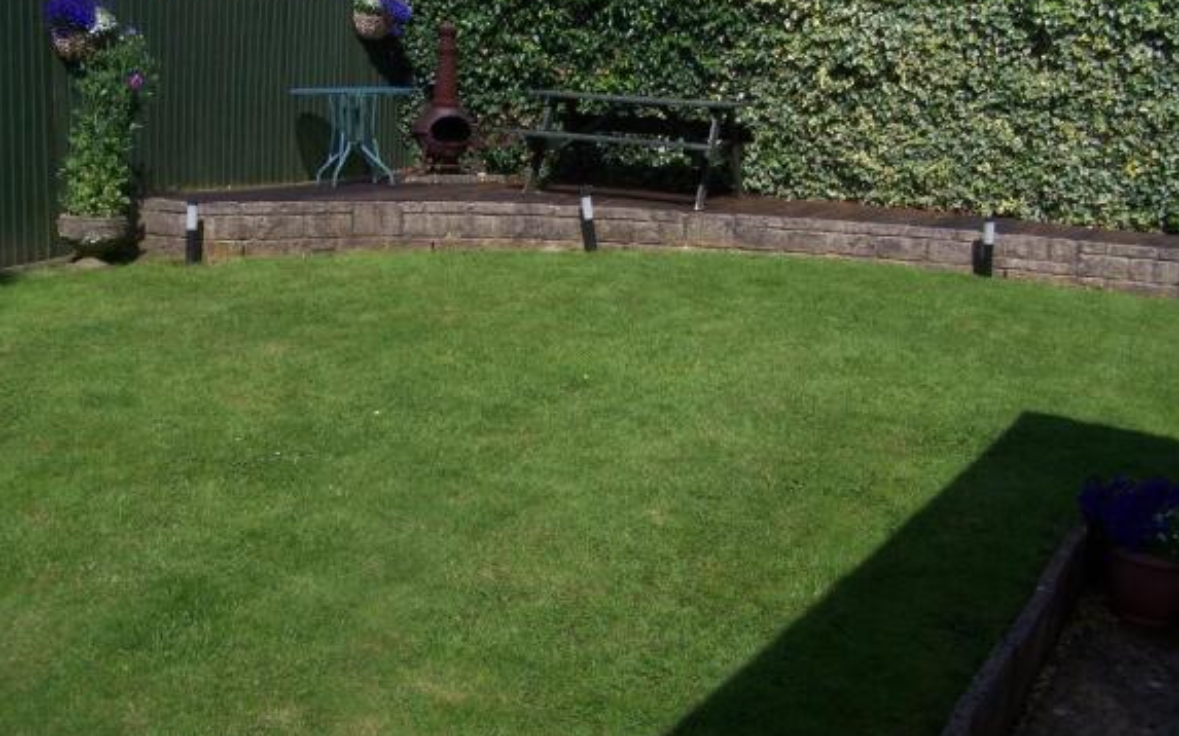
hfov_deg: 48.2
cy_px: 320
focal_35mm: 41
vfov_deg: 31.2
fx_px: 1317
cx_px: 583
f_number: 4
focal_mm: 6.3
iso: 80
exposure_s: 1/1000
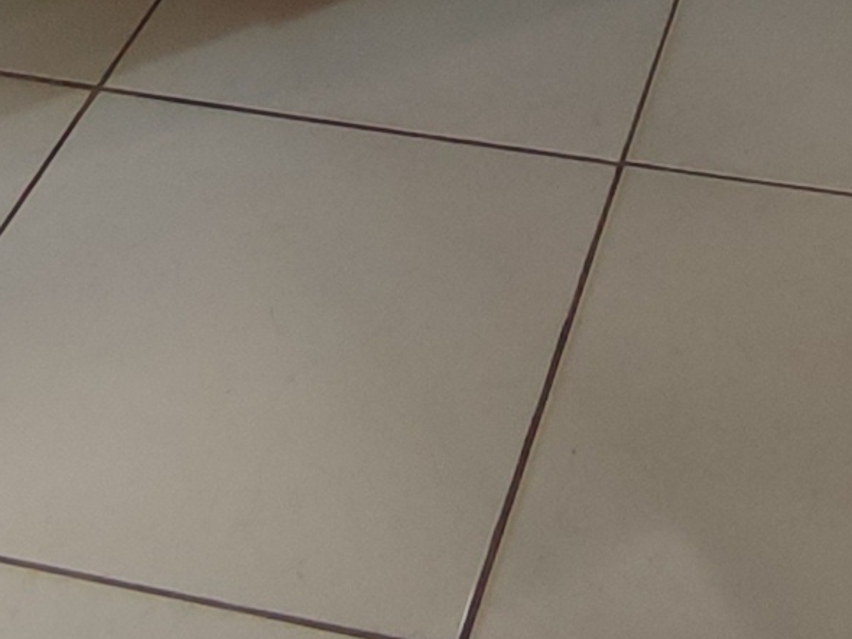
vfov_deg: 14.4
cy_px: -563
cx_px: 569
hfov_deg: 21.9
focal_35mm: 89
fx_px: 2191
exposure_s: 1/120
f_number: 2.2
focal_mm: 1.65
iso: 98
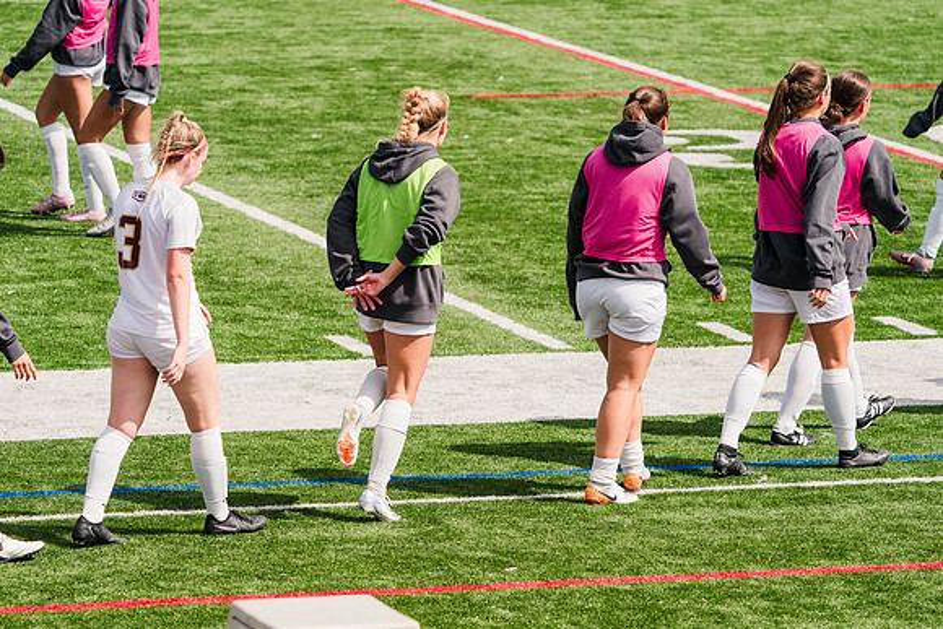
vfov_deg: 5.8
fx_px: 6262
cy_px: 314
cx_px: 472
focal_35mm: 239
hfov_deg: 8.6
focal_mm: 239
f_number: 5.6
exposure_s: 1/1600
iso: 320
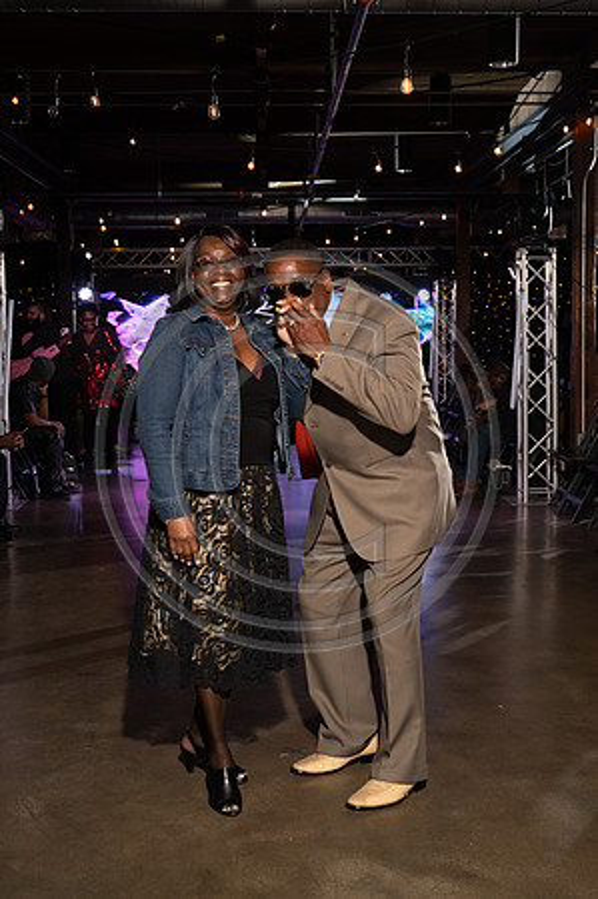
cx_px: 299
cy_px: 450
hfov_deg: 28.0
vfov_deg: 41.2
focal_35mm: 48
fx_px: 1199
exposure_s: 1/200
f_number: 6.3
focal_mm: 48
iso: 1250
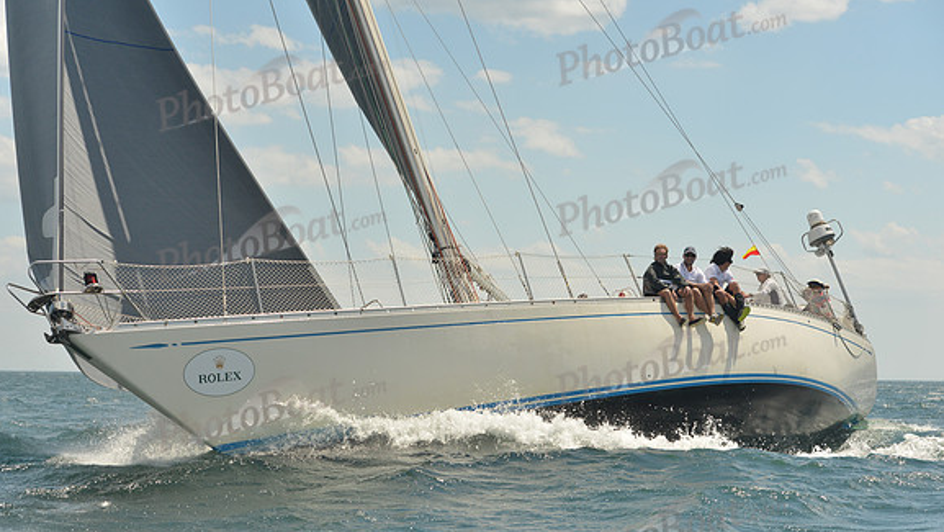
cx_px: 473
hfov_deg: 26.8
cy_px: 302
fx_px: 1978
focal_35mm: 79
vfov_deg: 15.3
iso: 400
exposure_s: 1/800
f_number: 6.3
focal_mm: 75
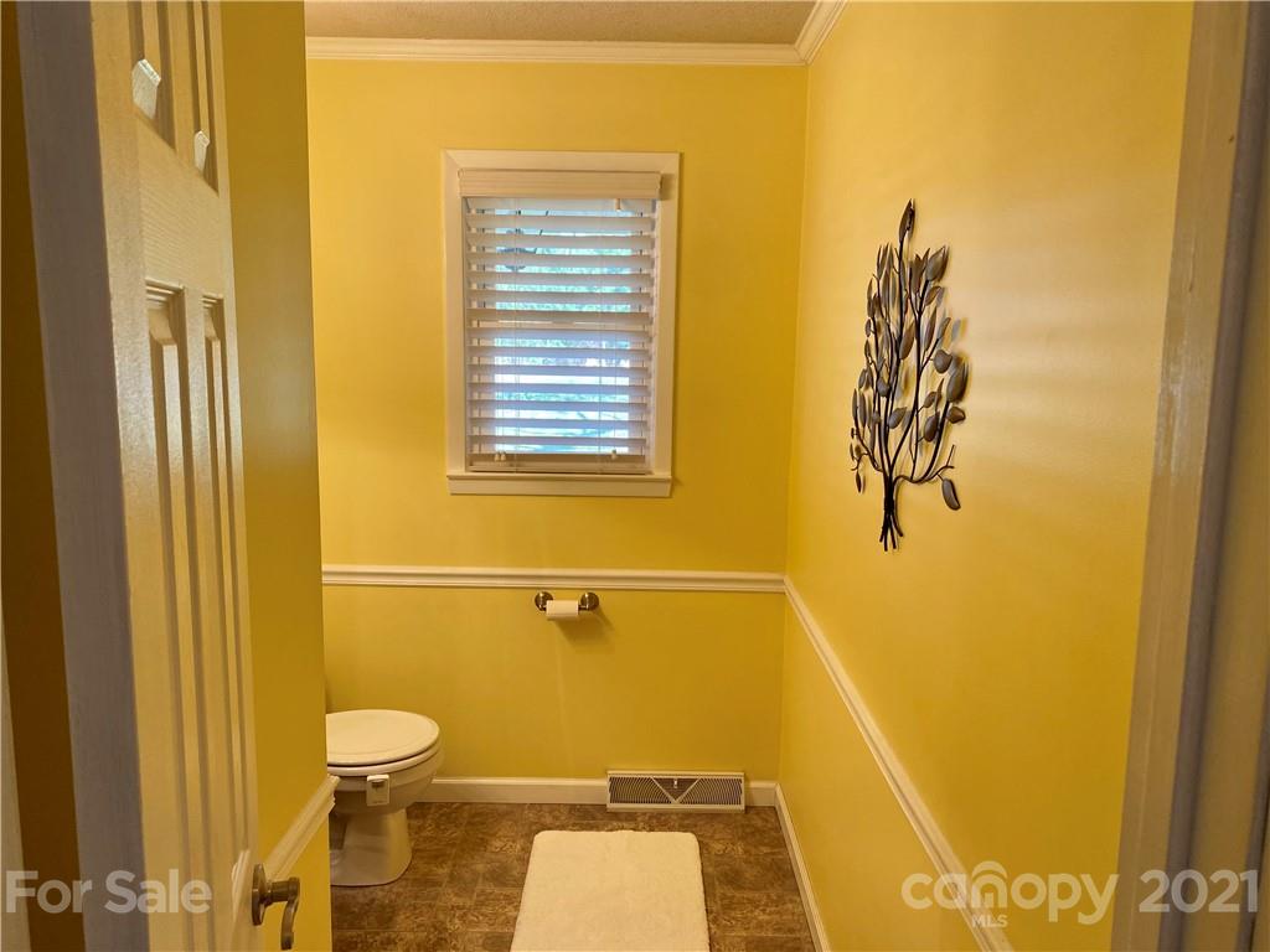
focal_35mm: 26
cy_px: 476
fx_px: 954
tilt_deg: -8.1
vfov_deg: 53.1
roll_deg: -1.0
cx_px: 635
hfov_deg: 67.3
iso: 125
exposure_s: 1/120
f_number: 1.8
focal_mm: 4.25
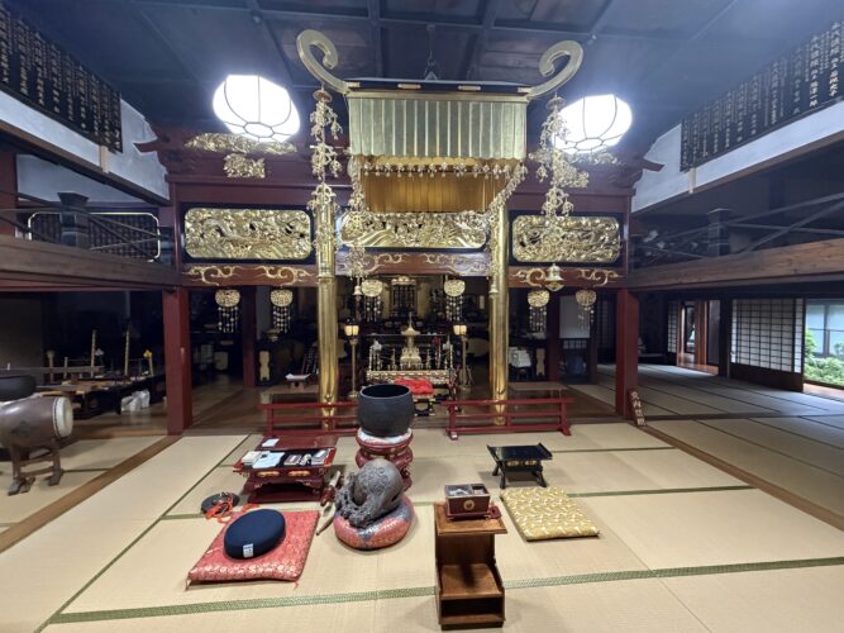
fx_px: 341
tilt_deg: -0.9
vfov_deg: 85.7
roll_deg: +1.2
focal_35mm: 14
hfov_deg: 102.1
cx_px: 422
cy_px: 316
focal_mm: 2.22
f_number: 2.2
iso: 800
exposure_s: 1/60
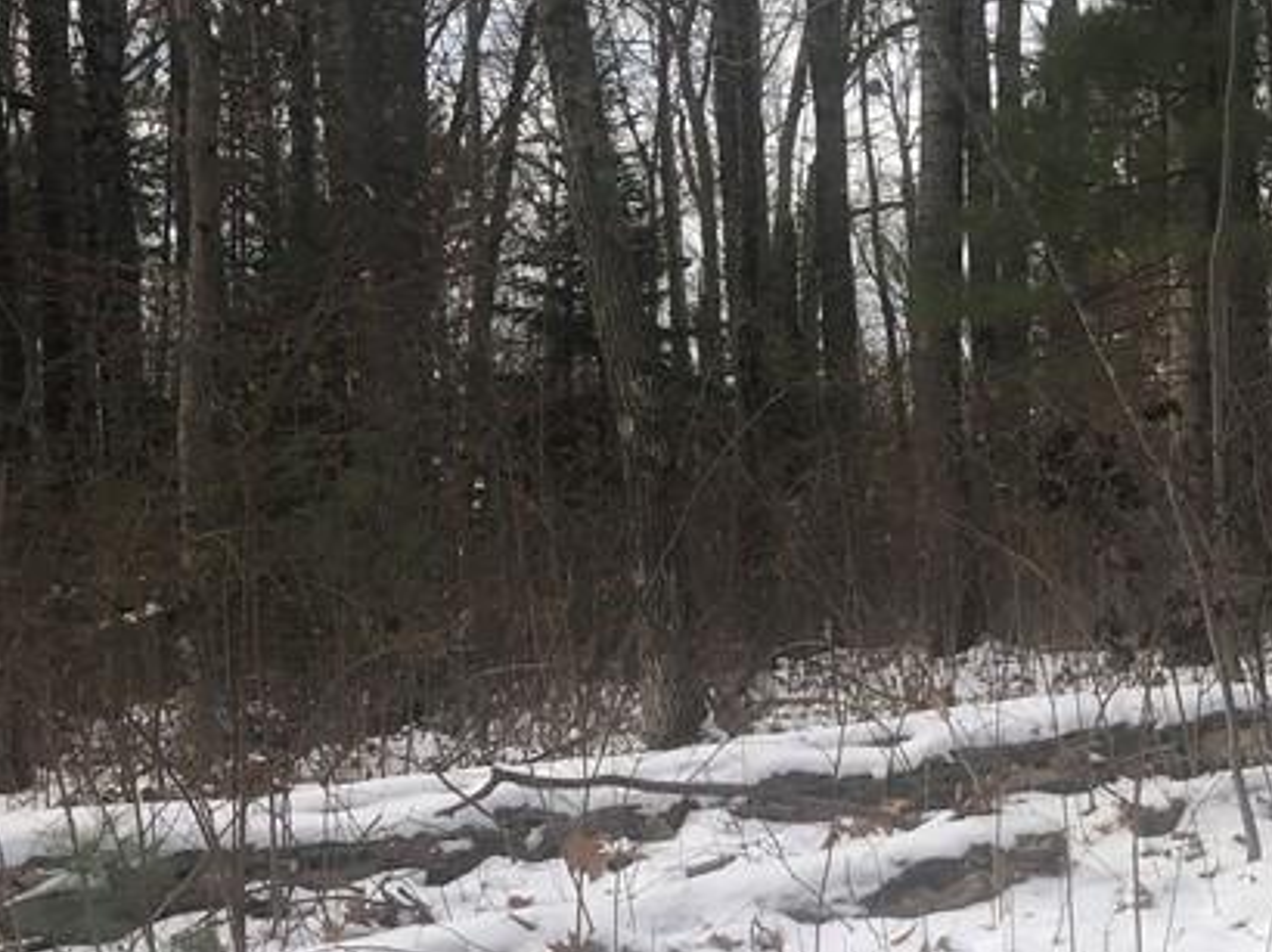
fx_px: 2571
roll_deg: +1.2
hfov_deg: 26.3
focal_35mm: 70
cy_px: 530
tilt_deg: +4.5
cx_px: 1288
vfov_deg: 21.0
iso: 20
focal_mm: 3.99
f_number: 1.8
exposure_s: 1/800
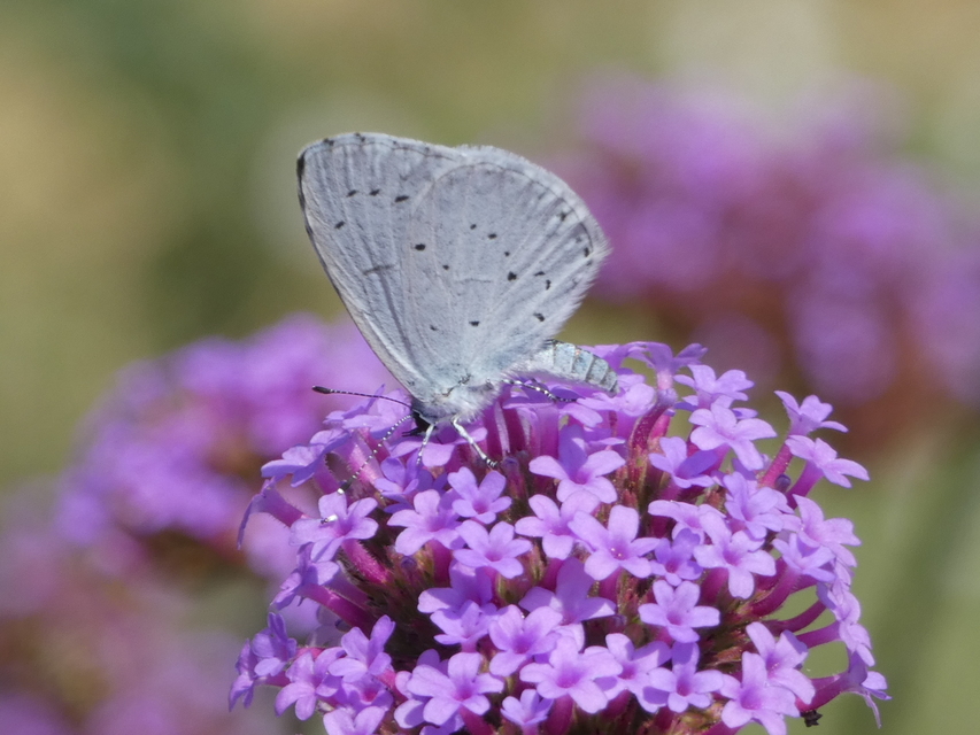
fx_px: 9599
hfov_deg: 5.8
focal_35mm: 339
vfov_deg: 4.4
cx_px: 490
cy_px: 368
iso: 80
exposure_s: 1/160
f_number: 5.6
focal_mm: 60.8
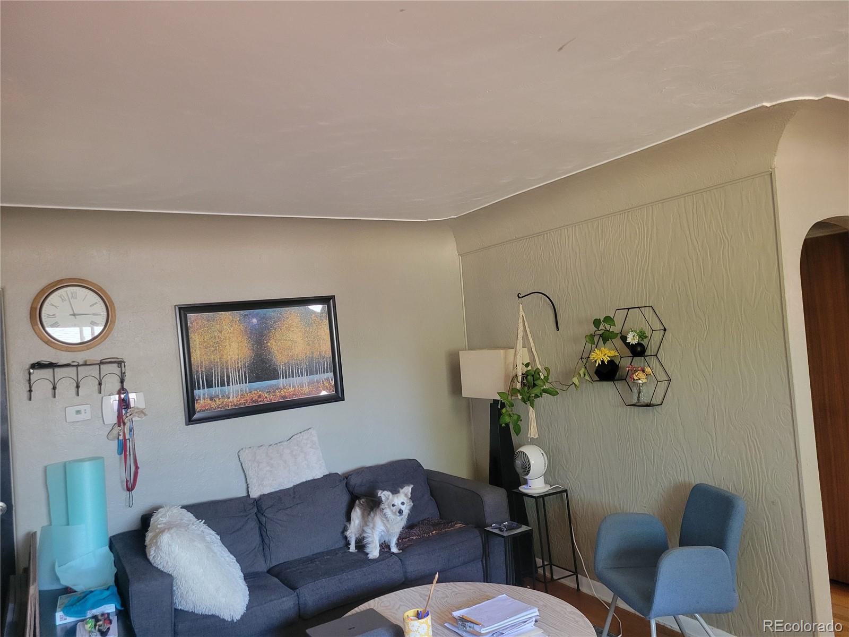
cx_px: 424
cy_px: 318
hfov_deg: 67.3
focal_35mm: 26
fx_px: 638
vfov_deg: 53.1
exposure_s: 1/40
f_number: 1.8
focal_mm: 5.4
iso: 500
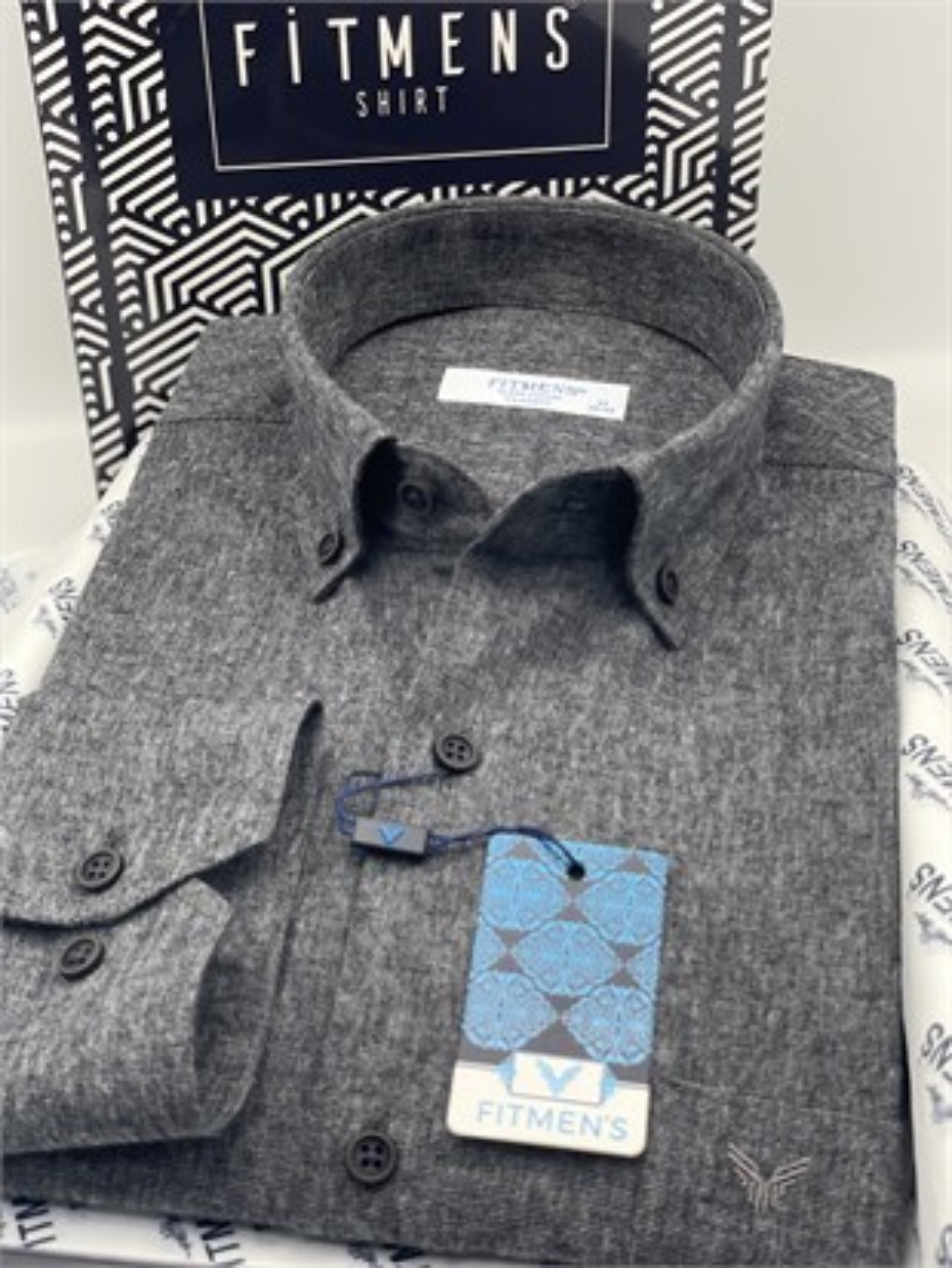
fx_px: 1906
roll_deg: +2.2
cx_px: 476
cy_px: 634
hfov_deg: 28.0
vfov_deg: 36.8
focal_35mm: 52
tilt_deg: -30.8
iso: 32
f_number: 2
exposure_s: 1/122
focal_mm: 6
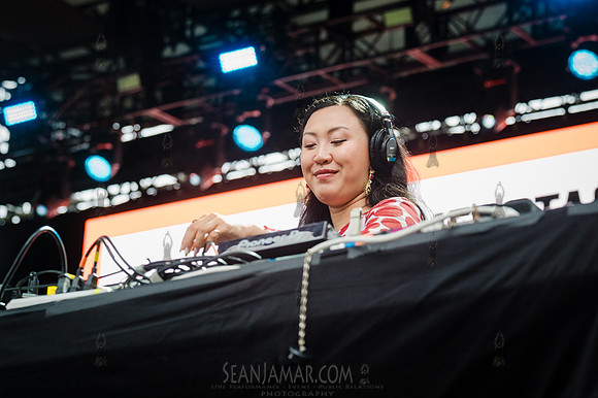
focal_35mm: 104
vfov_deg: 13.1
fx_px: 1728
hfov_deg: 19.6
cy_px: 218
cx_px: 300
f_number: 4.5
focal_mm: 86
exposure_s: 1/320
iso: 1250
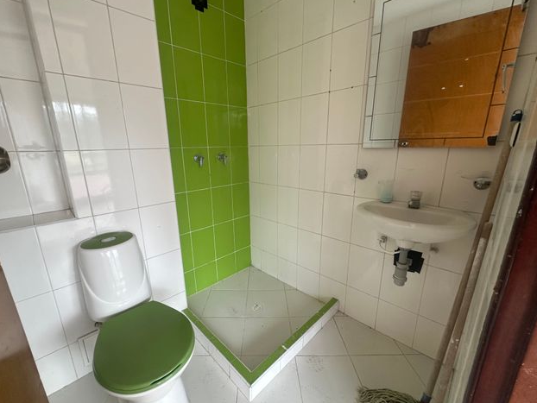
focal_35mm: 15
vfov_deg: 81.8
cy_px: 206
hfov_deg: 98.1
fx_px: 233
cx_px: 259
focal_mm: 2.22
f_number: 2.2
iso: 125
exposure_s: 1/99
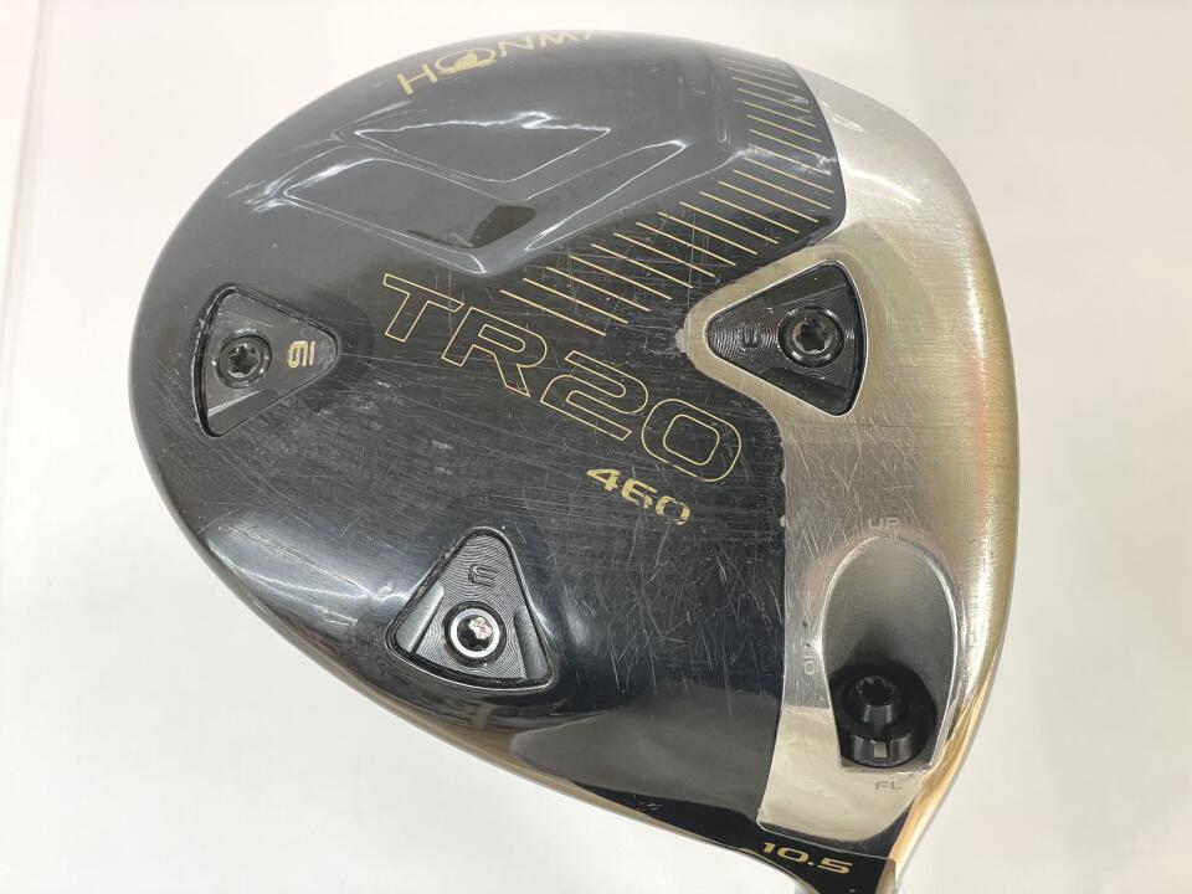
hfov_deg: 36.8
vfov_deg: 28.0
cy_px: 447
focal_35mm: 52
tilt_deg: -59.3
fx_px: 1791
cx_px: 596
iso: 160
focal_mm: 6
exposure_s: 1/60
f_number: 2
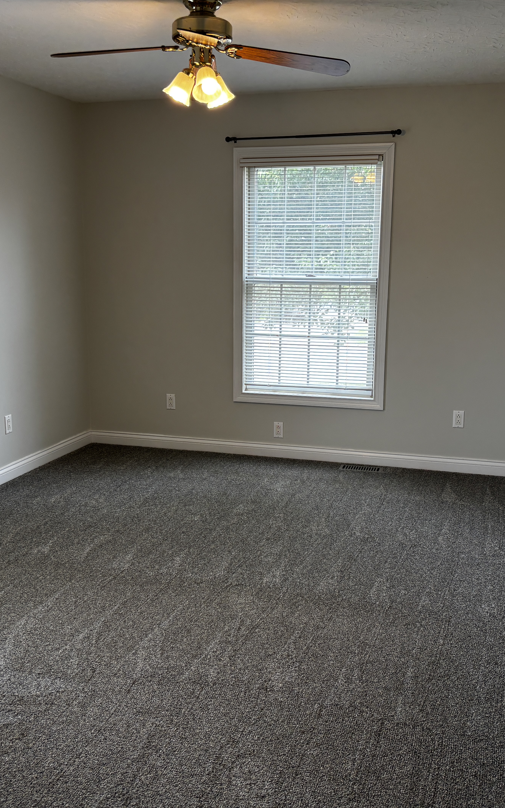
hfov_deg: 34.4
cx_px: 240
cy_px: 405
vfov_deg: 52.8
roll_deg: +0.2
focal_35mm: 37
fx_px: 815
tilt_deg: -10.9
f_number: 1.6
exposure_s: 1/120
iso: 100
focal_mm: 5.96
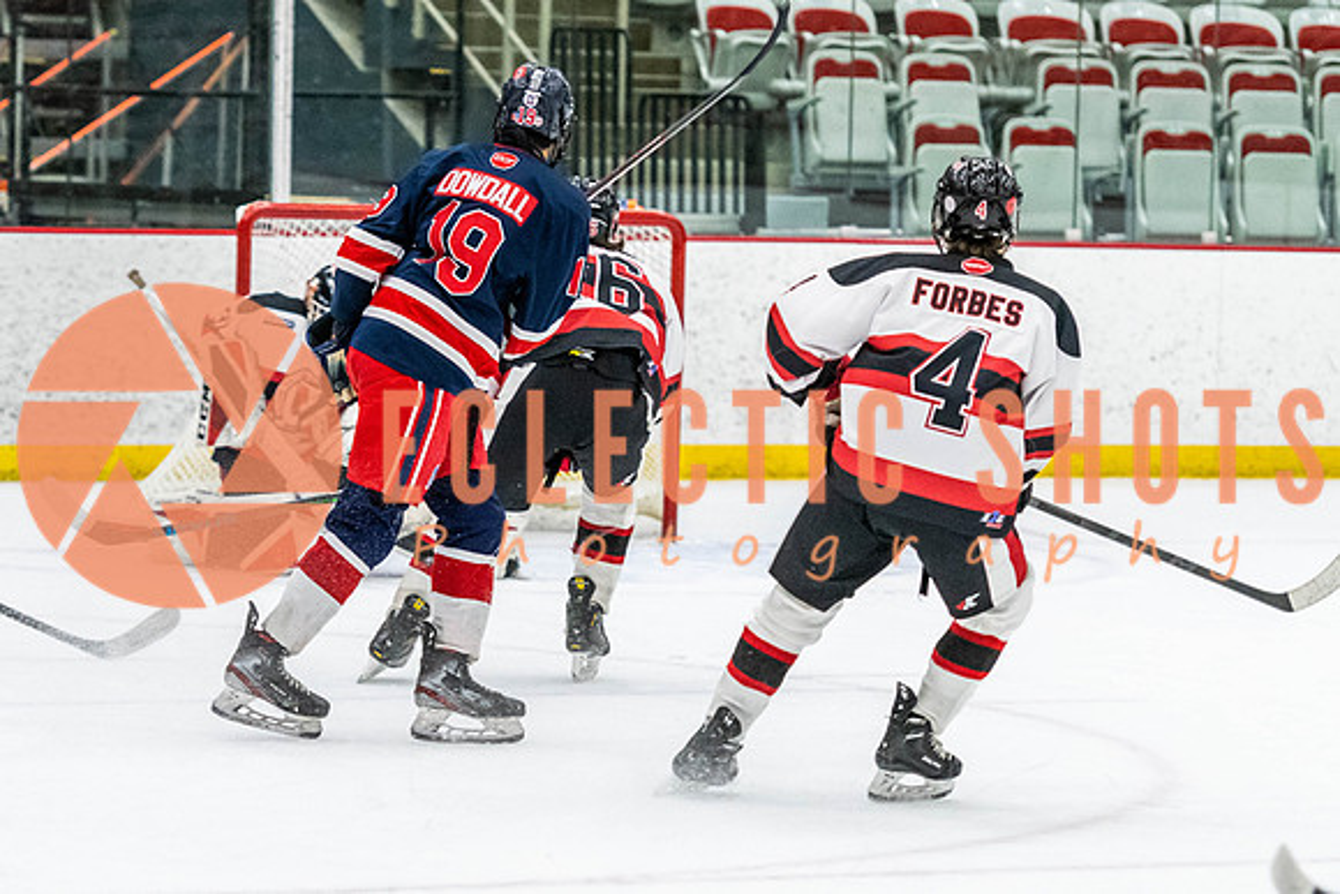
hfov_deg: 9.7
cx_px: 297
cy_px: 495
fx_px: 7912
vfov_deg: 6.5
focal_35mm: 213
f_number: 2.8
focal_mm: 120
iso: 3200
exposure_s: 1/640
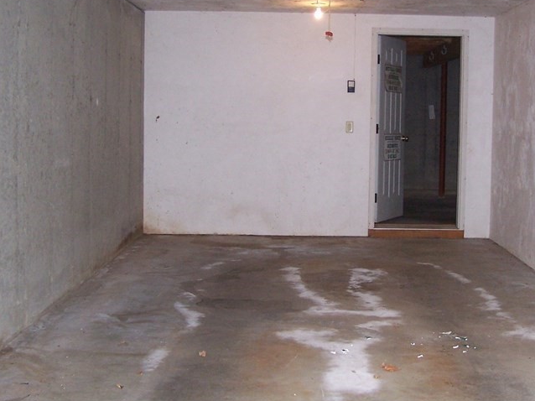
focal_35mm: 61
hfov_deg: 31.5
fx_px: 942
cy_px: 148
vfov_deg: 23.9
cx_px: 348
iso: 140
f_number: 2.8
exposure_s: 1/60
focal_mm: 6.3
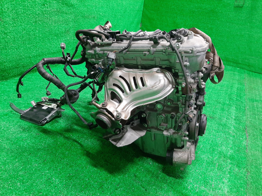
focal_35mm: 26
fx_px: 197
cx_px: 131
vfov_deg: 53.1
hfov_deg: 67.3
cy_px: 98
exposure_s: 1/50
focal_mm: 3.93
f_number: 1.7
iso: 210
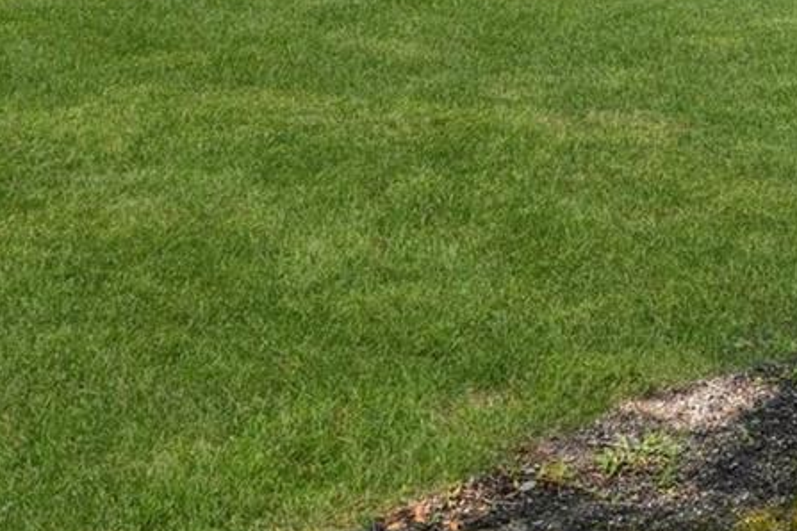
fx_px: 1505
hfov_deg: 25.7
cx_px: 1020
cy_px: -381
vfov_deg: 17.0
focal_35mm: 68
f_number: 20
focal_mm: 19
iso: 320
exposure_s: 1/30
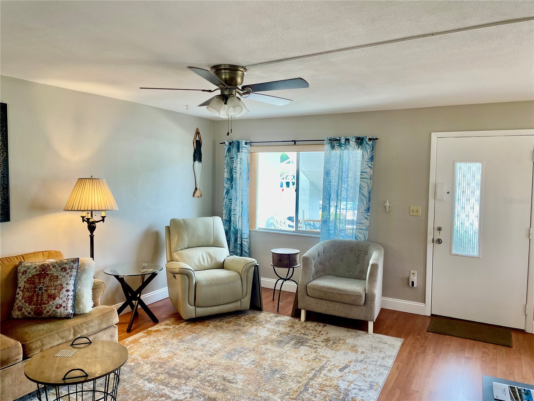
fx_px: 401
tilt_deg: -2.3
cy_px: 200
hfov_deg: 67.3
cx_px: 267
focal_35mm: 26
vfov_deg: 53.1
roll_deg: -0.3
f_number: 1.6
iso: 100
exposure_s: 1/120
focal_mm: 4.2
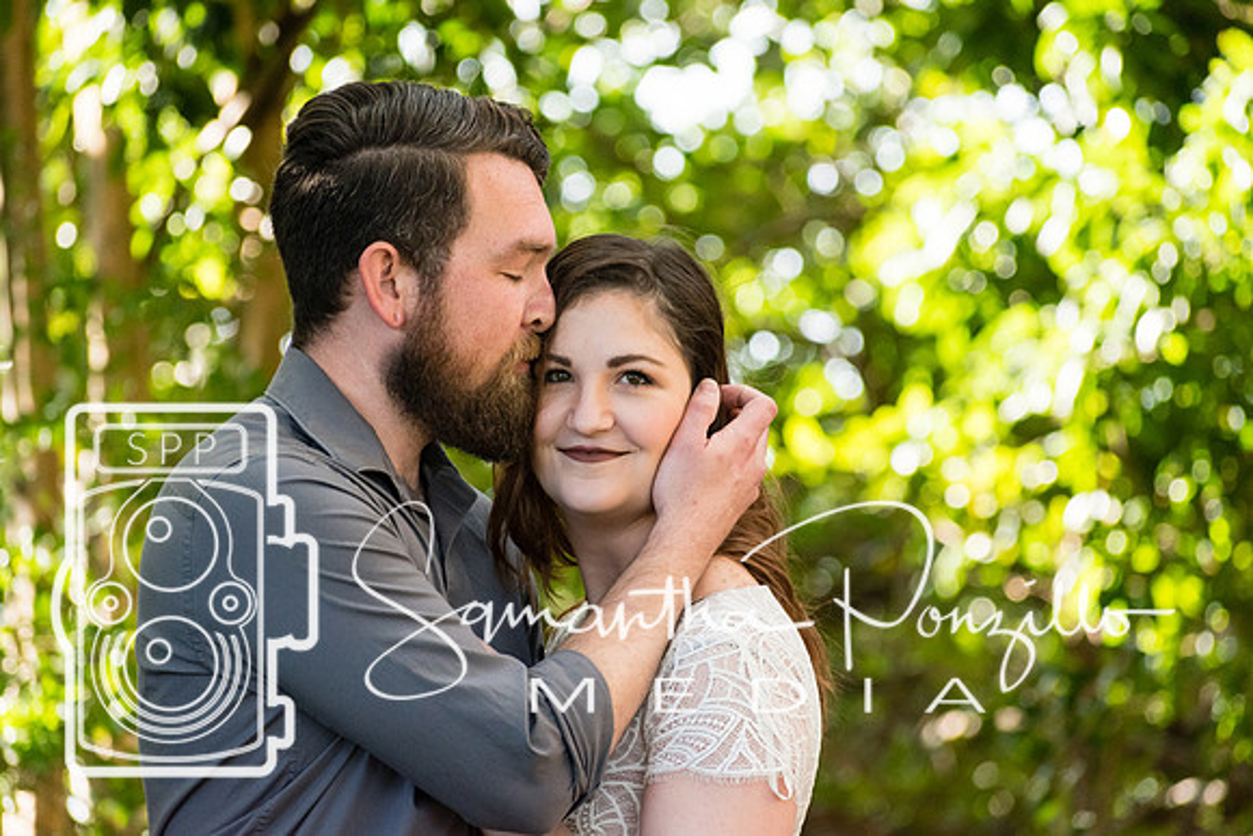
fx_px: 9489
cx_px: 626
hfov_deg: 7.6
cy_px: 418
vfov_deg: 5.0
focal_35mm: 273
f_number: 5
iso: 800
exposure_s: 1/640
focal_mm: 175
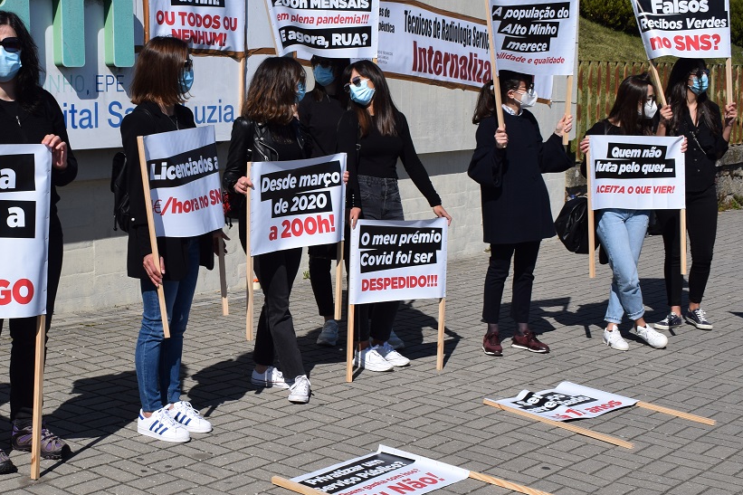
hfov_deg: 34.6
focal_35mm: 57
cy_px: 245
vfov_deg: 23.8
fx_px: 1176
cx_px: 217
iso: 200
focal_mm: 26
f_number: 11
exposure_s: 1/500
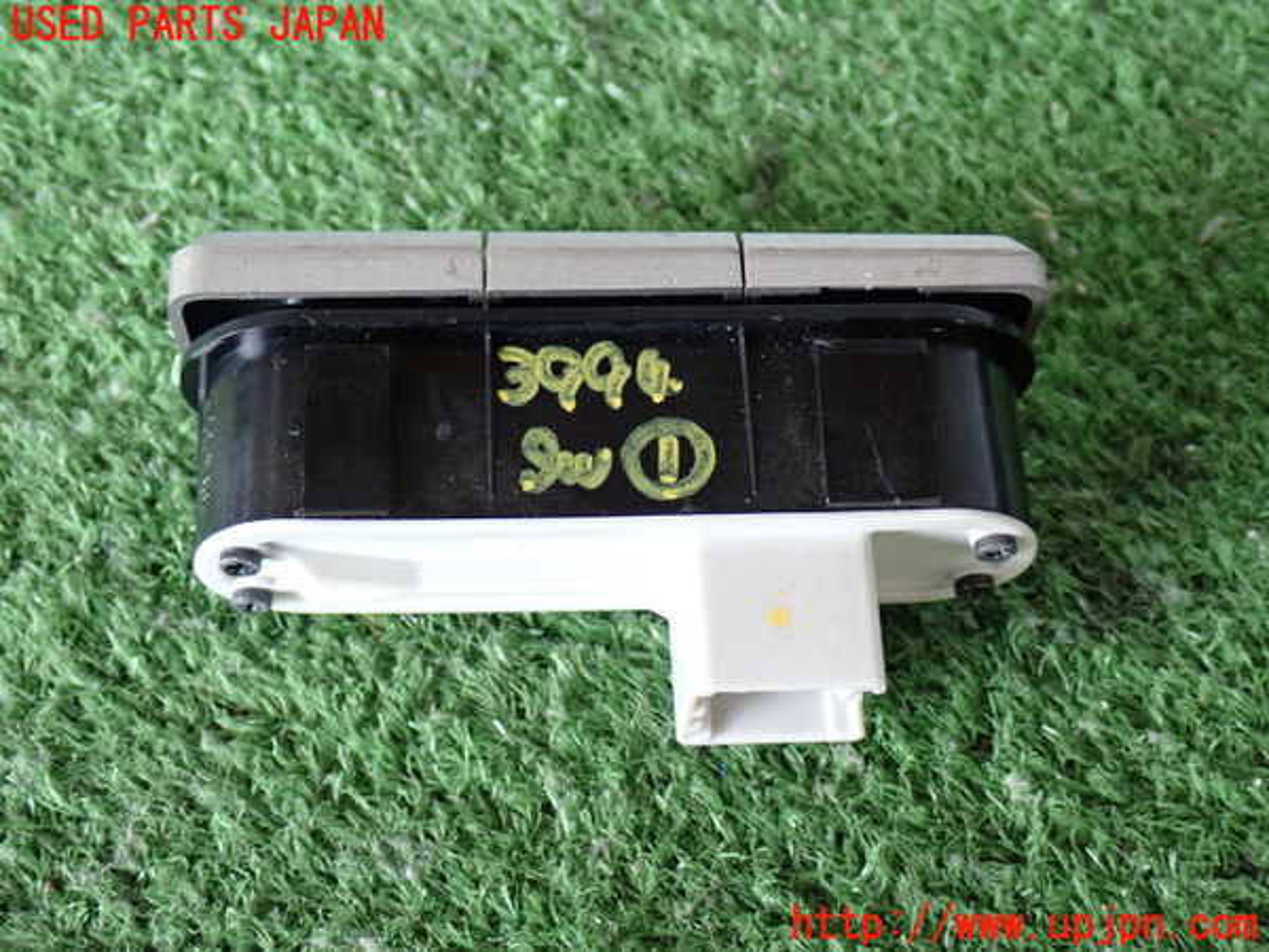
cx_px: 634
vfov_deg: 27.0
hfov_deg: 35.5
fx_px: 1980
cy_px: 476
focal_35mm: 54
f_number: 3.3
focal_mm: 9.65
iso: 320
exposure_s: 1/50
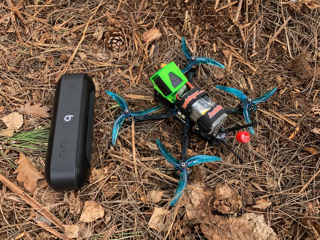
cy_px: 120
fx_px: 240
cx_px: 160
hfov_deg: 67.3
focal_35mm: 26
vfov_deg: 53.1
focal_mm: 4.25
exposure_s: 1/121
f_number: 1.8
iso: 50
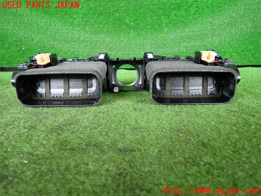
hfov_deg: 69.4
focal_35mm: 25
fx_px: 188
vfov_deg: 54.9
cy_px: 98
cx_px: 130
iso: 200
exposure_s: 1/80
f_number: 2
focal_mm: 4.5
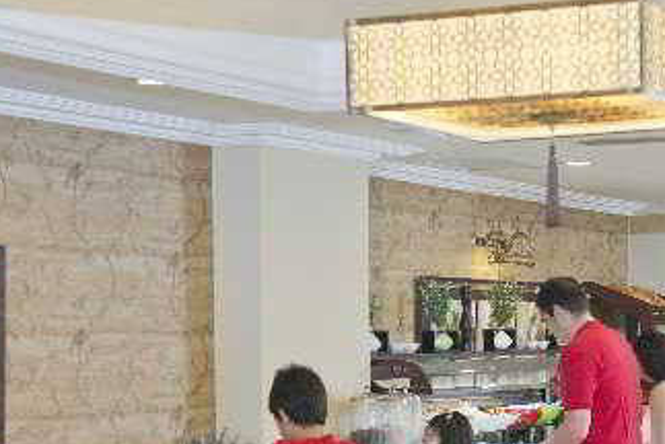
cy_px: 452
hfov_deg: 18.5
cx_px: 570
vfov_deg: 12.4
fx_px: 2015
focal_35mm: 109
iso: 250
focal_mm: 44
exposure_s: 1/40
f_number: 4.5
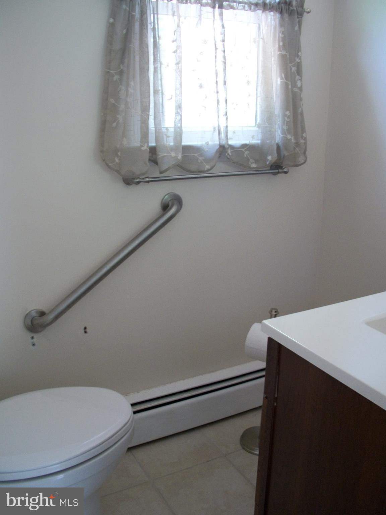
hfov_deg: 40.7
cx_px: 193
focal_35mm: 35
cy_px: 258
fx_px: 520
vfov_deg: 52.6
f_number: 3.1
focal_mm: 6.3
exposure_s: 1/10
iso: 160
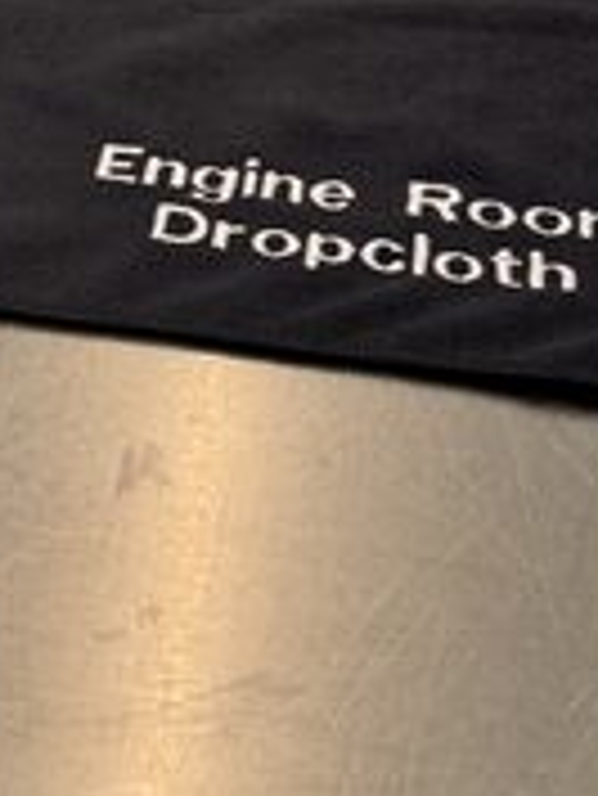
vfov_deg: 19.2
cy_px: -207
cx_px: -29
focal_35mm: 95
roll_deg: +0.3
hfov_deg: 15.2
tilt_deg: -22.7
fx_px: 2186
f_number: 1.78
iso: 160
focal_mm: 6.76
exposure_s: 1/125
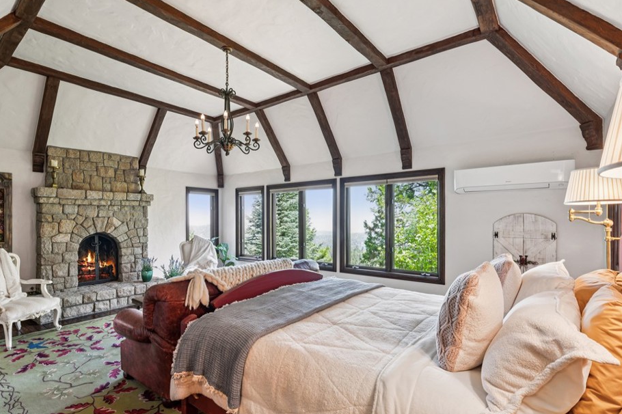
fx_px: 319
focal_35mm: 18
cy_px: 220
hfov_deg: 88.2
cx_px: 273
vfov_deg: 66.0
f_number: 13
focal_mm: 16.4
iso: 100
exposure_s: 1/1.67
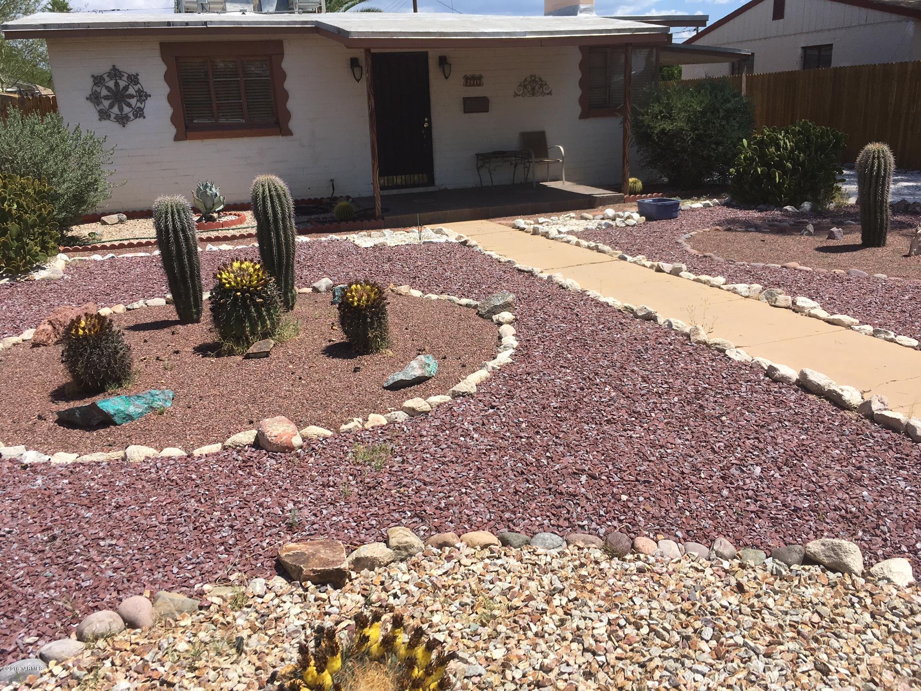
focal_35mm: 29
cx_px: 460
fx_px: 772
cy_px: 346
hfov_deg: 61.7
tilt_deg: -17.4
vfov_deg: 48.2
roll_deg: +1.4
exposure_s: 1/2024
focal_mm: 4.15
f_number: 2.2
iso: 25
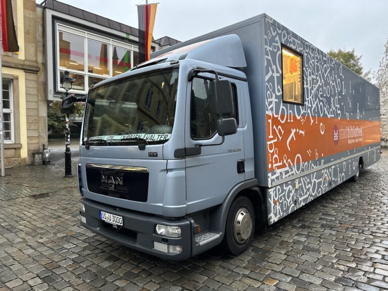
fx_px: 269
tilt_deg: -2.1
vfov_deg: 56.8
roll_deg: -0.5
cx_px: 194
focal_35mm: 24
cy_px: 146
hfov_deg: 71.6
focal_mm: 6.86
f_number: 1.78
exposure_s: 1/60
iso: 640
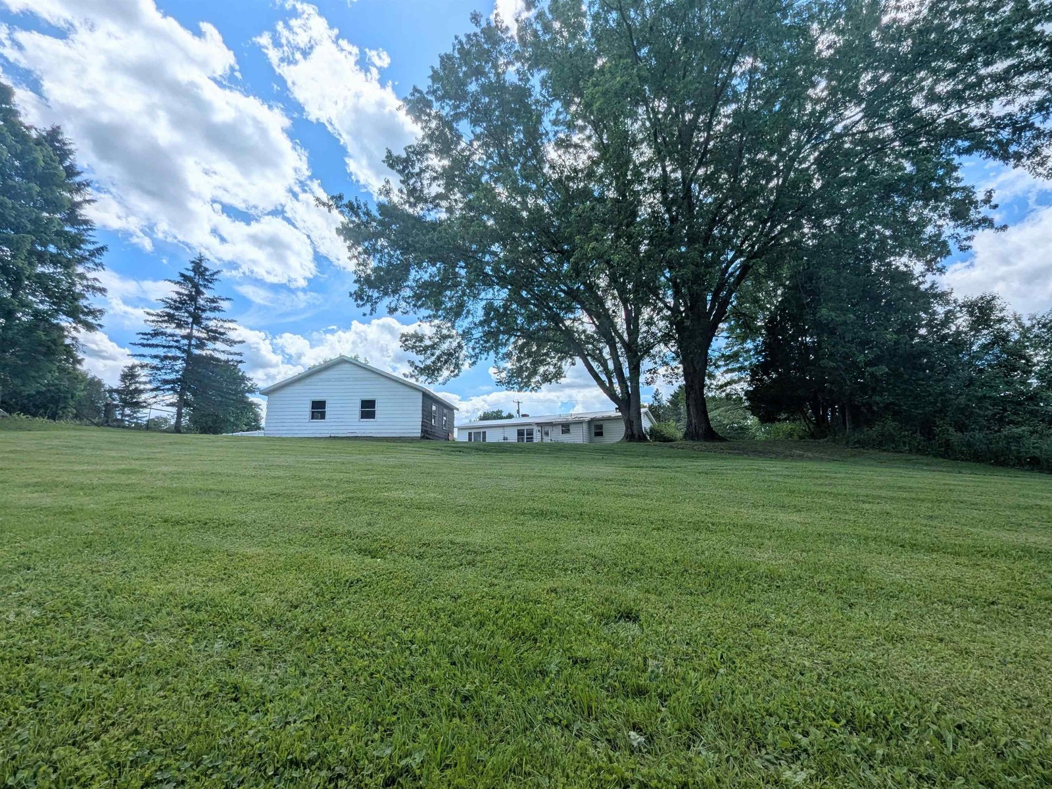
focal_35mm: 13
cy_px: 394
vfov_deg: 89.9
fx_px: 395
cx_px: 526
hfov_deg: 106.2
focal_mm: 1.95
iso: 46
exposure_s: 1/3788
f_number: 2.2
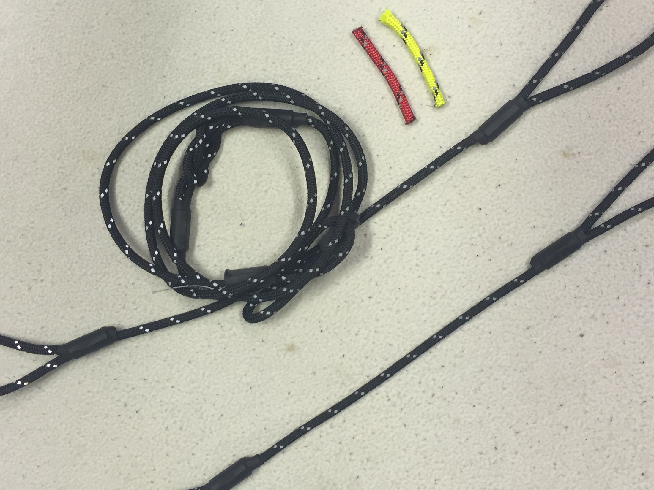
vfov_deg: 33.6
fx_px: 812
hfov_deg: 43.8
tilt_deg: -86.6
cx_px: 351
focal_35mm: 43
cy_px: 230
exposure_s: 1/33
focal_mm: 4.15
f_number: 2.2
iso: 80
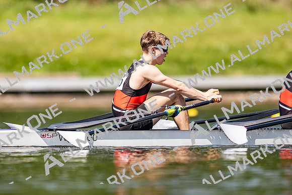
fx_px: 7305
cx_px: 146
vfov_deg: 1.5
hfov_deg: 2.3
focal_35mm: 900
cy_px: 98
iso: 280
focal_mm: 600
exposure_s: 1/2500
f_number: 4
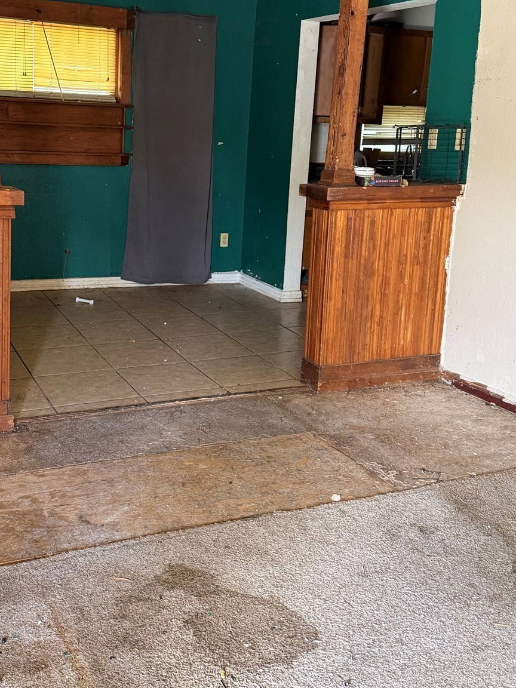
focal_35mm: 40
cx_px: 188
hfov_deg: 35.7
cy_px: 277
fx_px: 795
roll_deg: -2.2
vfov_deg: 46.5
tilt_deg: -9.9
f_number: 1.78
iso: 320
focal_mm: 6.76
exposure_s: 1/60
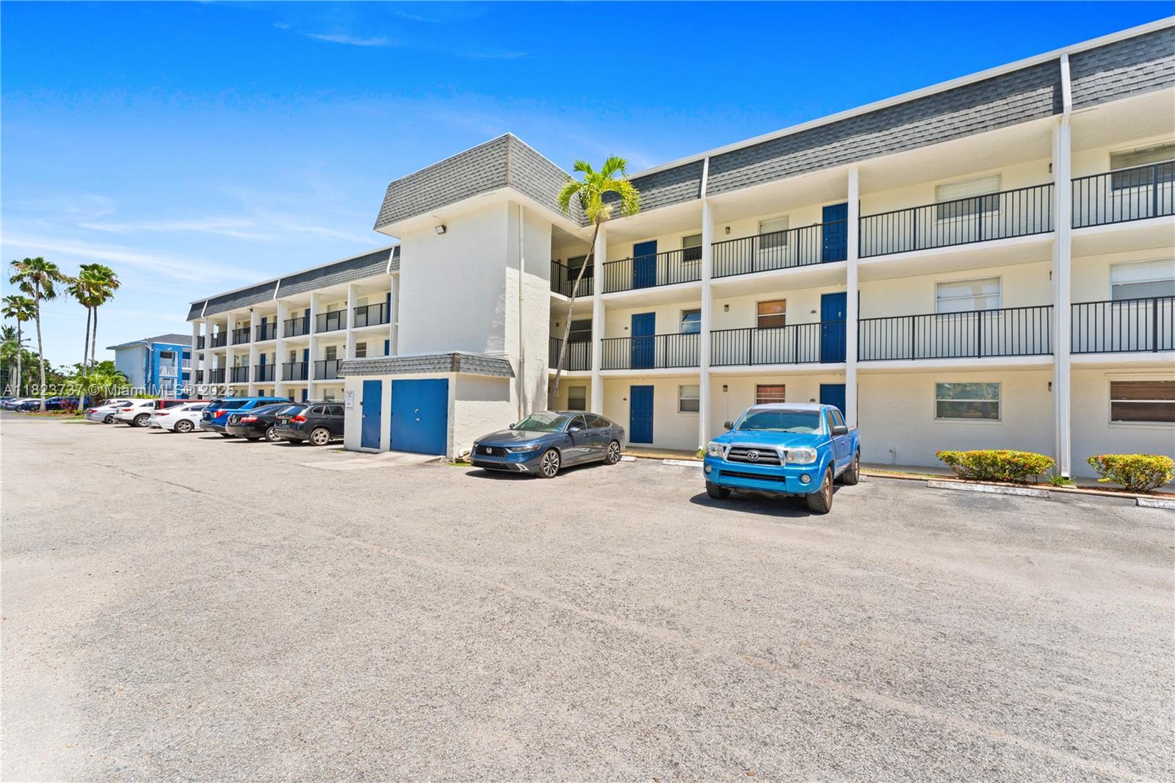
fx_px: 457
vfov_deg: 81.2
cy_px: 392
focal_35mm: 14
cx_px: 588
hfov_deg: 104.3
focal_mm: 14
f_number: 11
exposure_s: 1/10
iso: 100
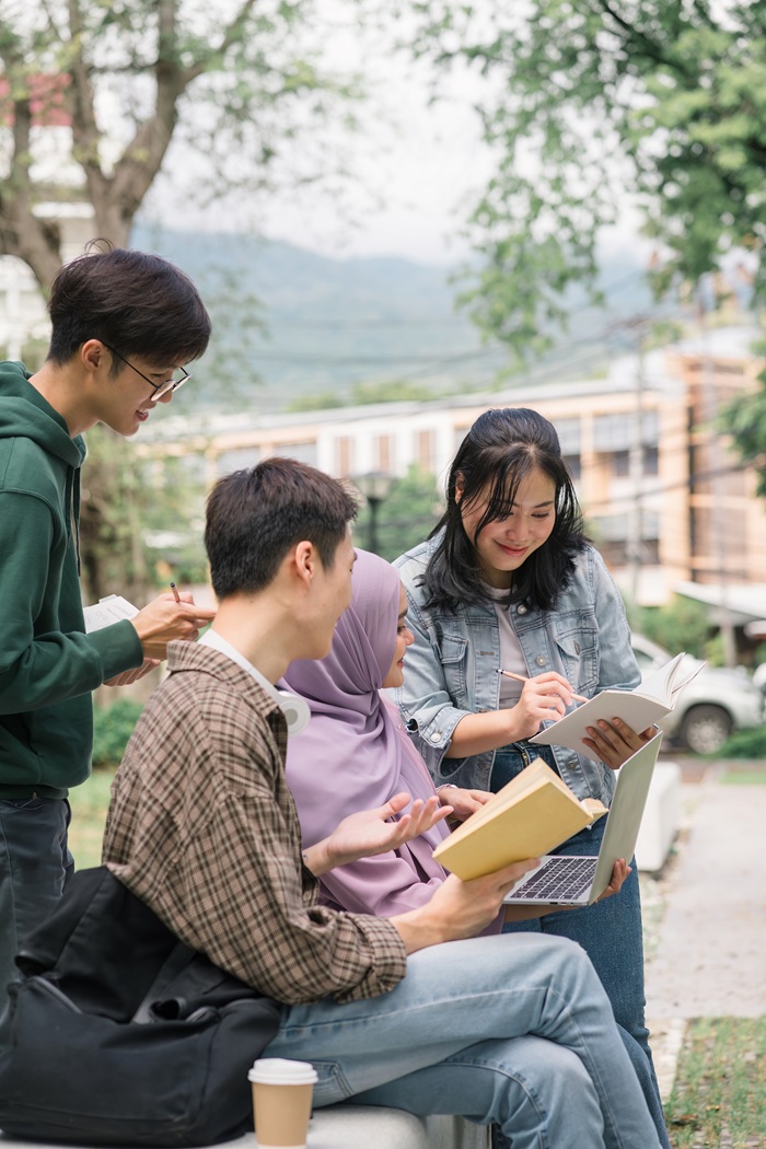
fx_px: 2713
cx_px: 383
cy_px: 574
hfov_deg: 16.1
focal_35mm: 85
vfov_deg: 23.9
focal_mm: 85
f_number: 4
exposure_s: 1/250
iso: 100
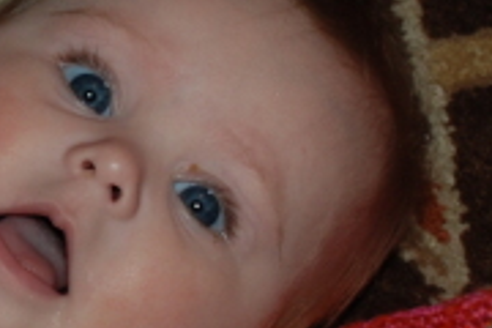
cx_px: -126
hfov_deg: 7.5
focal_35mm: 273
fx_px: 3731
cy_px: 182
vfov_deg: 5.0
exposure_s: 1/60
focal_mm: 32
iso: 200
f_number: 4.2
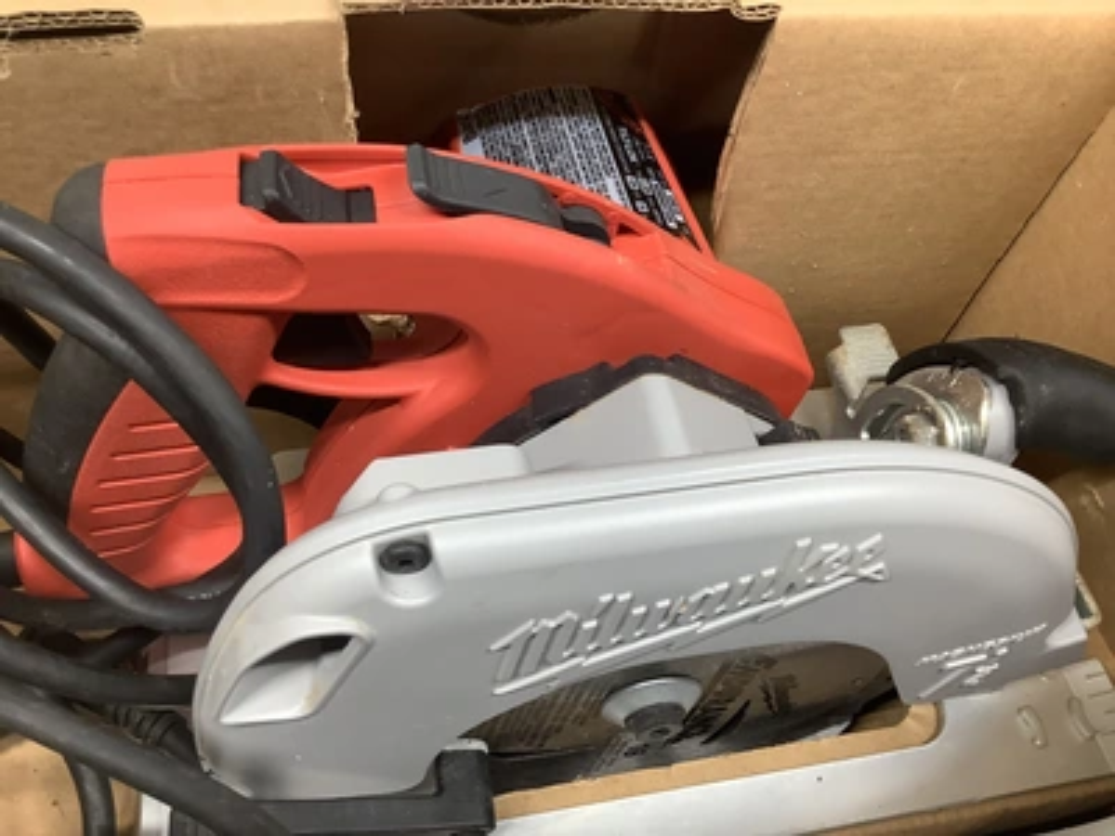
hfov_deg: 58.4
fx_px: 999
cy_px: 418
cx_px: 558
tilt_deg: -52.1
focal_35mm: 31
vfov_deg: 45.4
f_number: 2.4
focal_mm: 3.3
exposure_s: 1/60
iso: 100
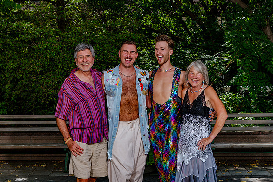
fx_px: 405
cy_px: 78
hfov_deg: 37.3
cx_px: 129
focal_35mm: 53
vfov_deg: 25.3
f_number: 8
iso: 200
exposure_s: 1/320
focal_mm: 46
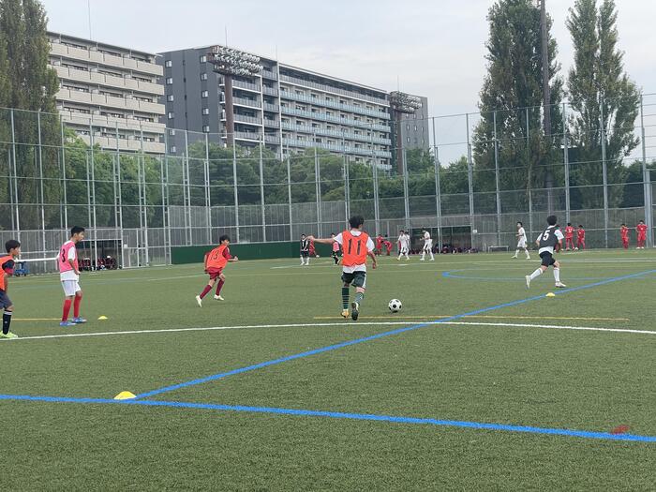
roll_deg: +2.4
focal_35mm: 52
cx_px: 328
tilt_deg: -0.5
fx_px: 985
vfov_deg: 28.0
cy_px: 246
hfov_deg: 36.8
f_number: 2
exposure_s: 1/225
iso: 25
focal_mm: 6
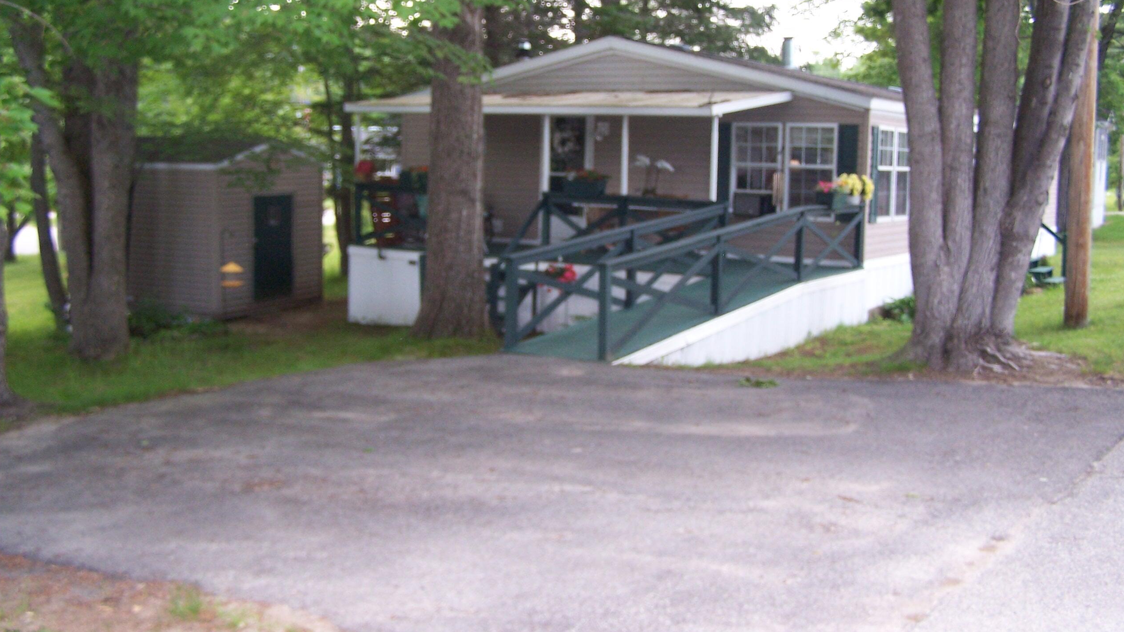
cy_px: 260
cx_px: 557
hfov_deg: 48.4
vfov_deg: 28.3
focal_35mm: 42
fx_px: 1252
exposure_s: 1/90
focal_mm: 6.3
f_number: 2.8
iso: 140
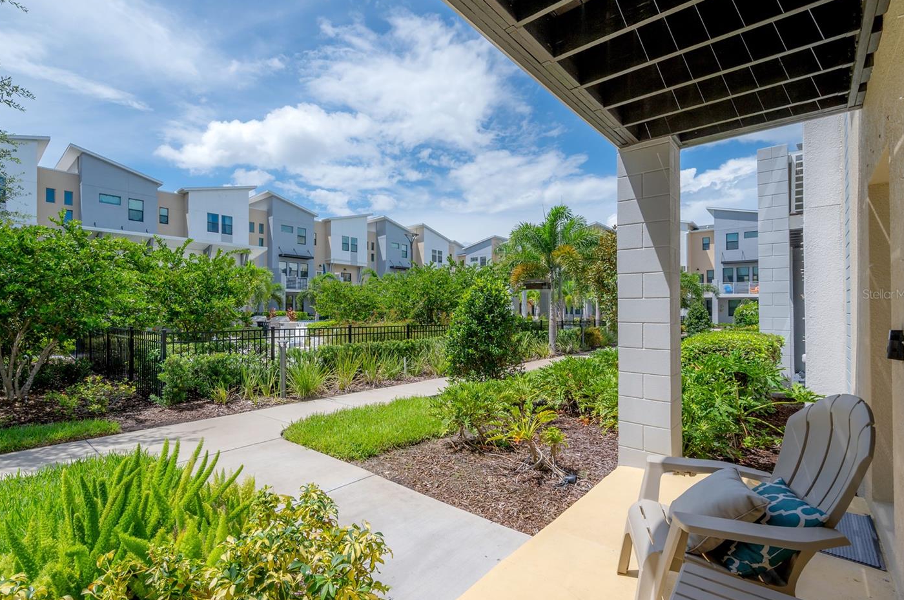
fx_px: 401
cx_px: 404
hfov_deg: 96.4
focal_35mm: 16
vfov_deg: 73.6
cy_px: 294
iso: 320
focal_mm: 14
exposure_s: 1/640
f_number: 10
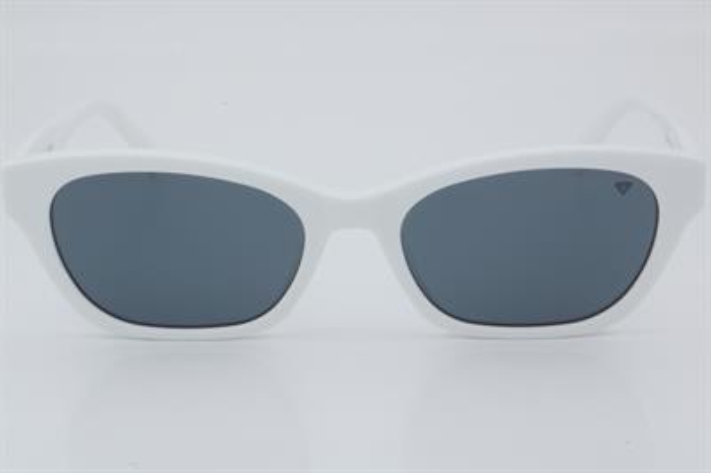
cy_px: 236
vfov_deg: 16.5
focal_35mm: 82
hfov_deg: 24.6
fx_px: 1628
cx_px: 356
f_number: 32
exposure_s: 1/3
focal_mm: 55
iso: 100
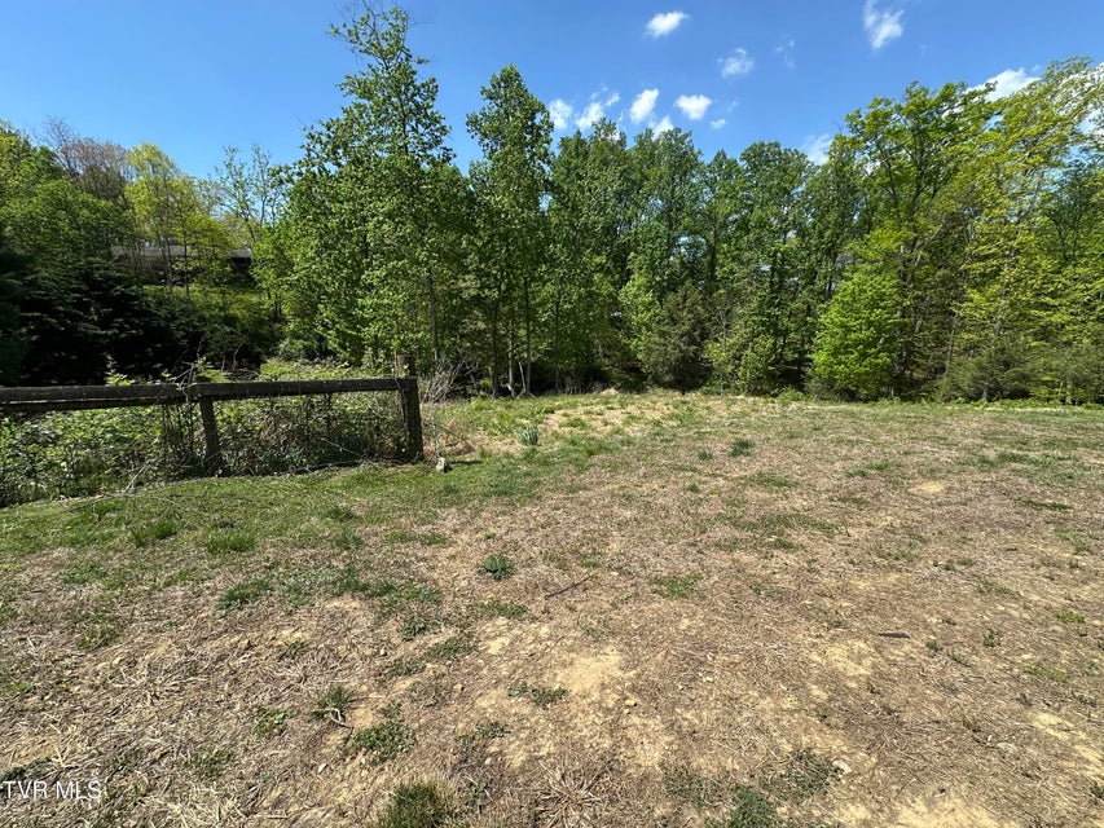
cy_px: 414
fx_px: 447
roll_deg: +0.8
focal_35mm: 14
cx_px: 552
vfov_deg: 85.7
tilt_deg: -12.5
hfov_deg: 102.1
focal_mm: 2.22
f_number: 2.2
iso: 50
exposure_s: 1/1125
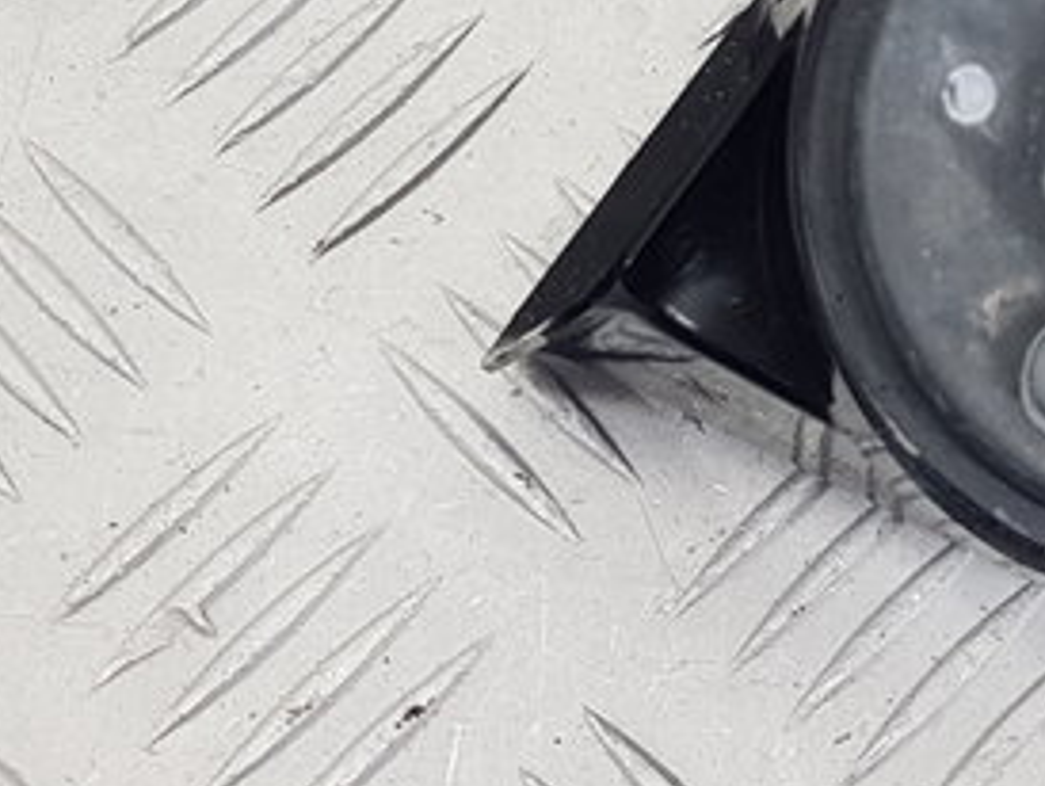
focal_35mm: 97
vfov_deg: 15.0
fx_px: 2931
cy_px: -15
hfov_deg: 19.4
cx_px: 1129
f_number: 1.7
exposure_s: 1/100
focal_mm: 4.2
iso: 50
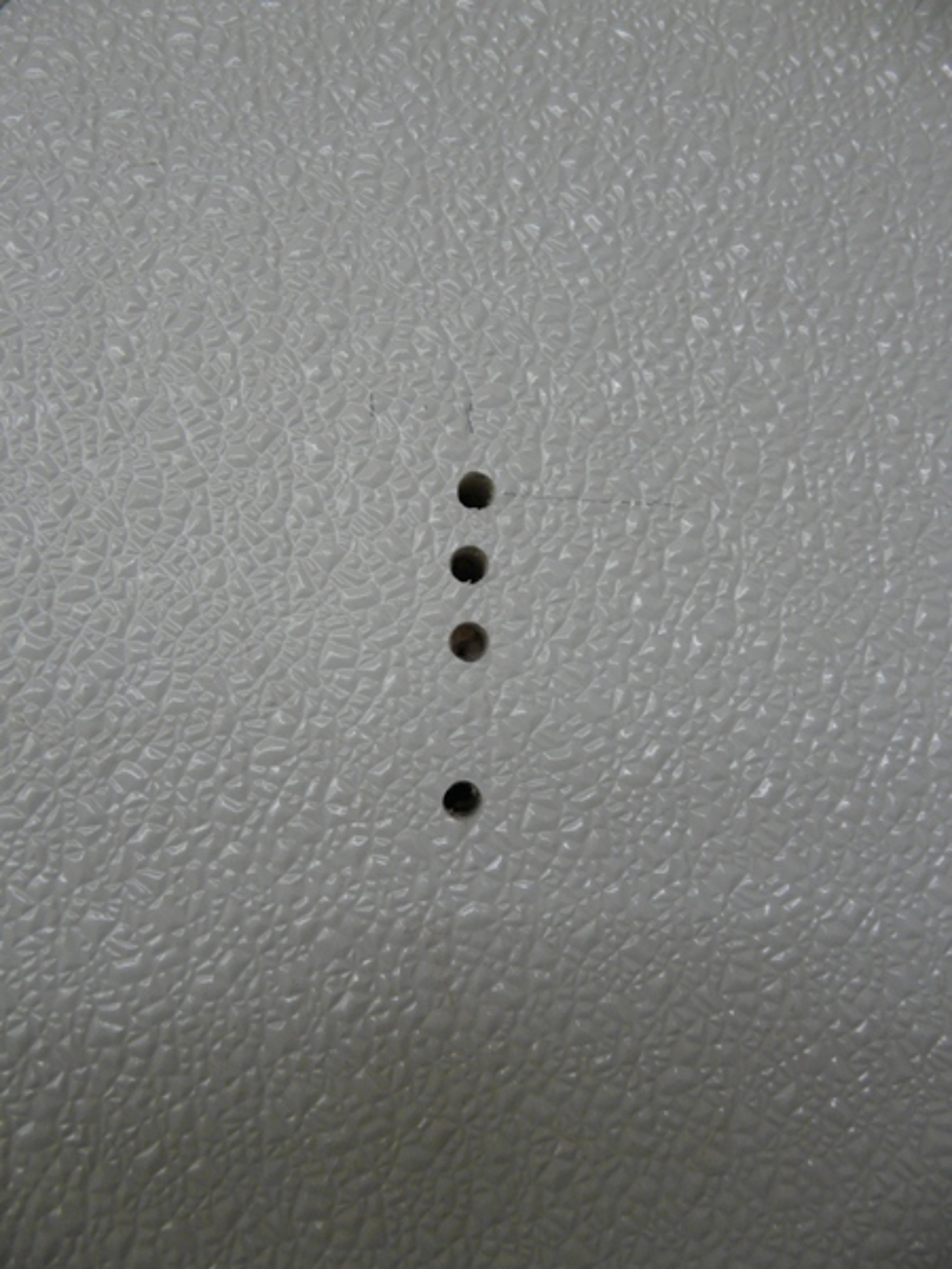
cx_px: 476
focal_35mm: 29
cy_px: 634
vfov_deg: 61.7
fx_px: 1063
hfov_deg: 48.2
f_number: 2.8
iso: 160
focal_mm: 4.7
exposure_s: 1/30
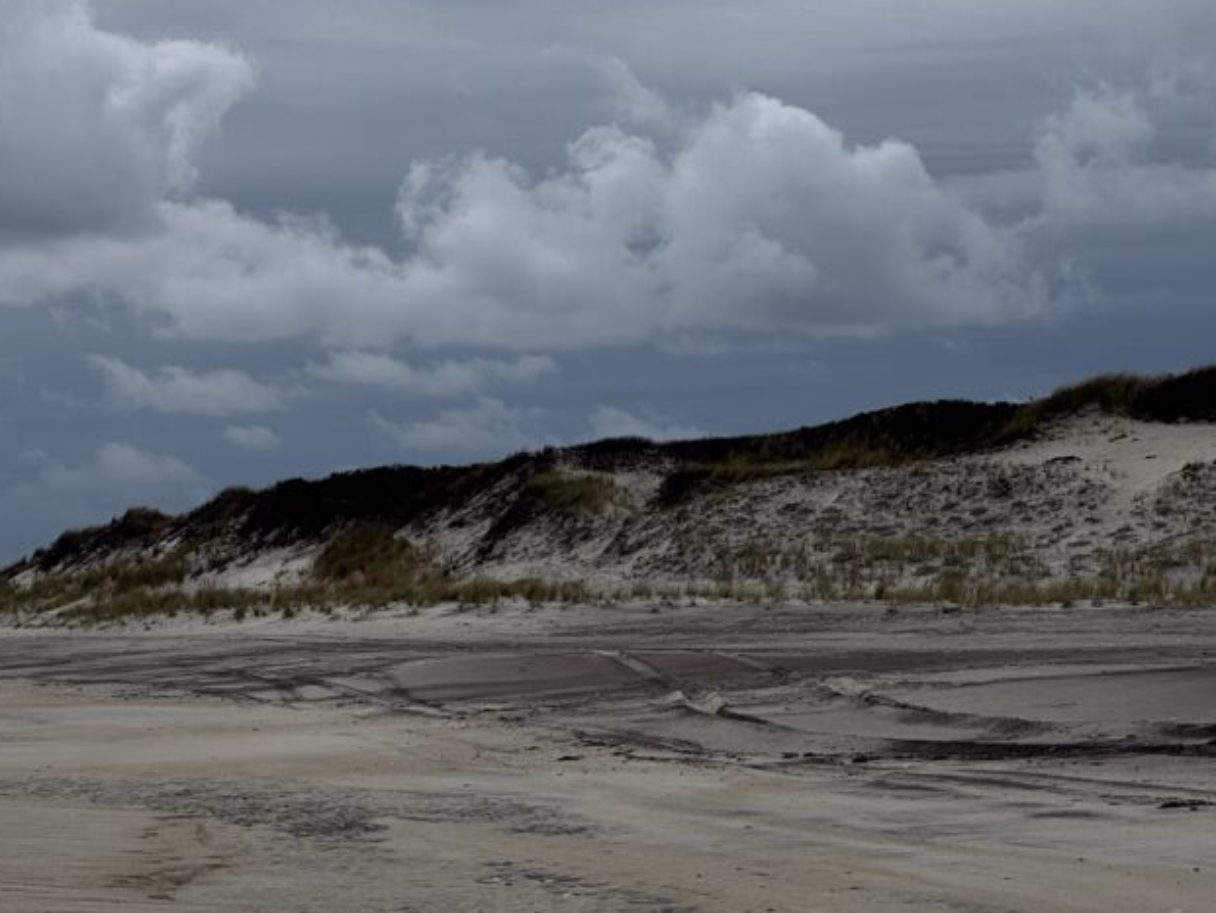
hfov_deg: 15.4
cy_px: 480
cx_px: 237
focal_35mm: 127
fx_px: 4462
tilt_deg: +2.2
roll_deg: +0.4
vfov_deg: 11.7
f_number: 2.8
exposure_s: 1/1325
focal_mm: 9
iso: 25
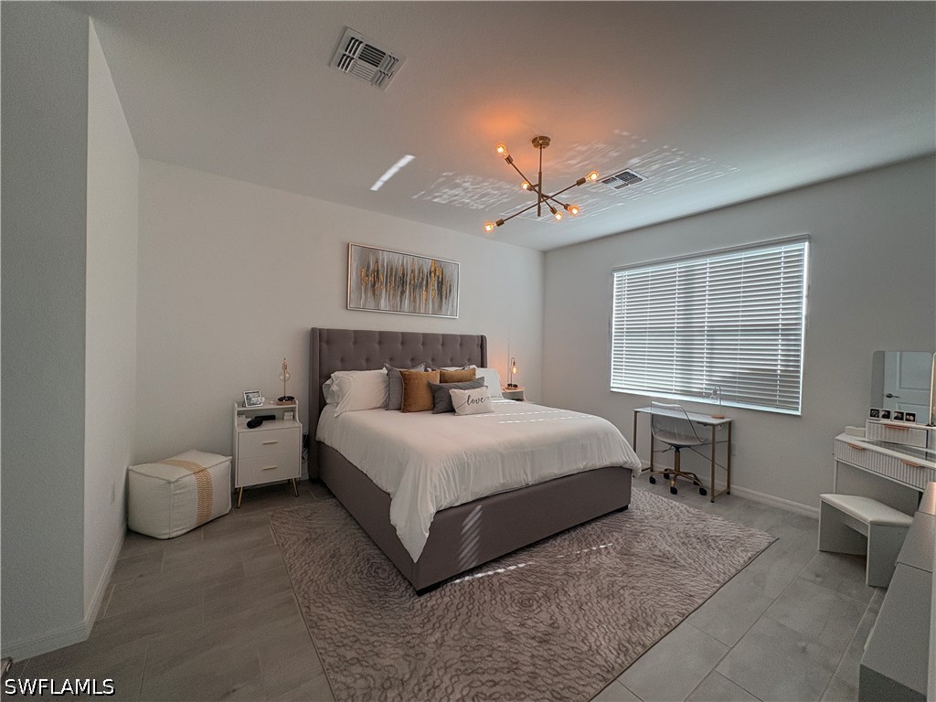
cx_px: 468
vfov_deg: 85.7
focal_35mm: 14
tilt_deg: -1.3
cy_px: 351
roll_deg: -1.0
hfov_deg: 102.1
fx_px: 379
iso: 100
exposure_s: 1/120
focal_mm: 2.22
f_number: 2.2
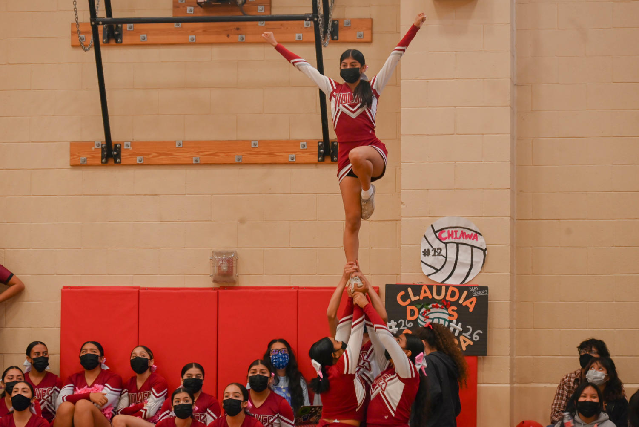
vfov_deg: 9.8
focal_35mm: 140
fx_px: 2486
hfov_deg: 14.6
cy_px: 214
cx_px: 320
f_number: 6.3
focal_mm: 140
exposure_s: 1/100
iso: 1600
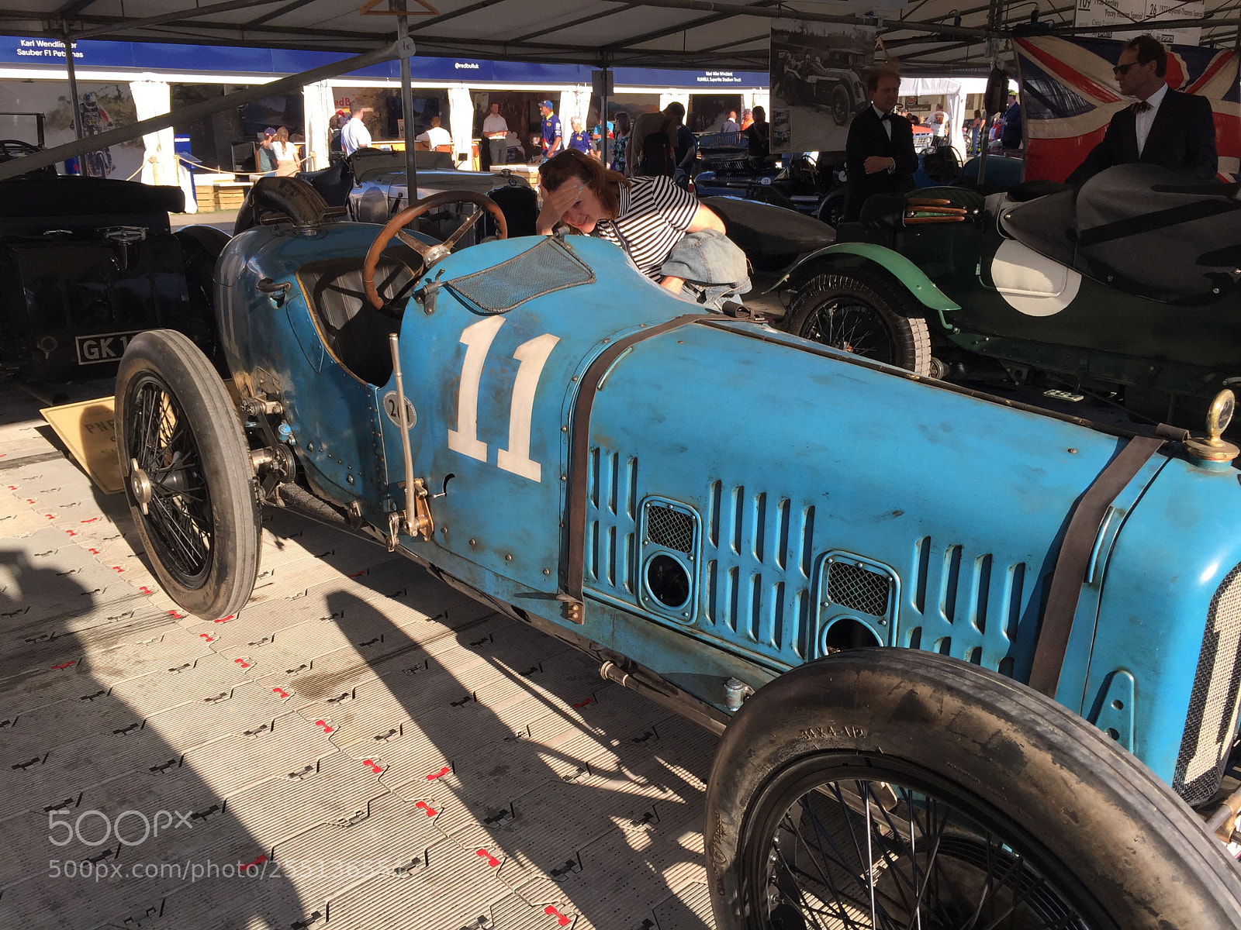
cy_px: 465
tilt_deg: -20.0
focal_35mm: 29
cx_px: 620
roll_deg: +1.3
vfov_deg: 48.2
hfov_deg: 61.7
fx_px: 1040
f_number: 2.2
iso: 32
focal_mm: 4.15
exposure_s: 1/746
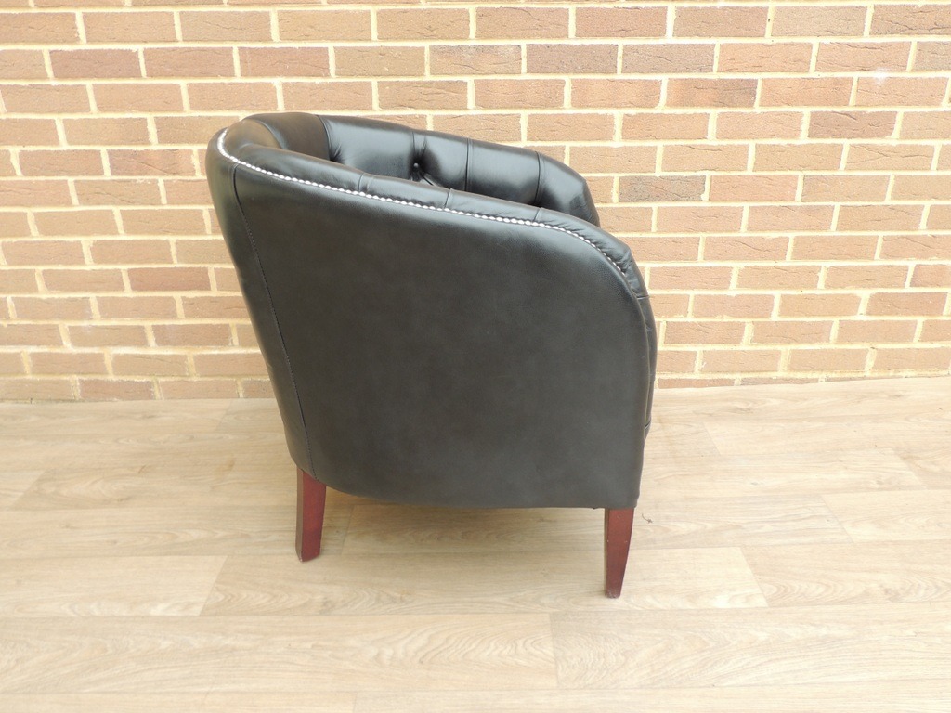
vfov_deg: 49.7
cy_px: 356
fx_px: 769
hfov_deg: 63.4
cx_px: 476
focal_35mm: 28
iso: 100
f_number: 3.1
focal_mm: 4.9
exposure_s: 1/60
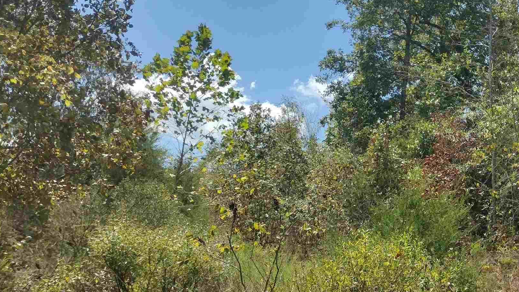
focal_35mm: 56
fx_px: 771
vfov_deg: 21.4
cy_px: 189
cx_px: 404
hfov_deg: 36.1
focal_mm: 4.71
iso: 100
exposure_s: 1/2764
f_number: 1.7
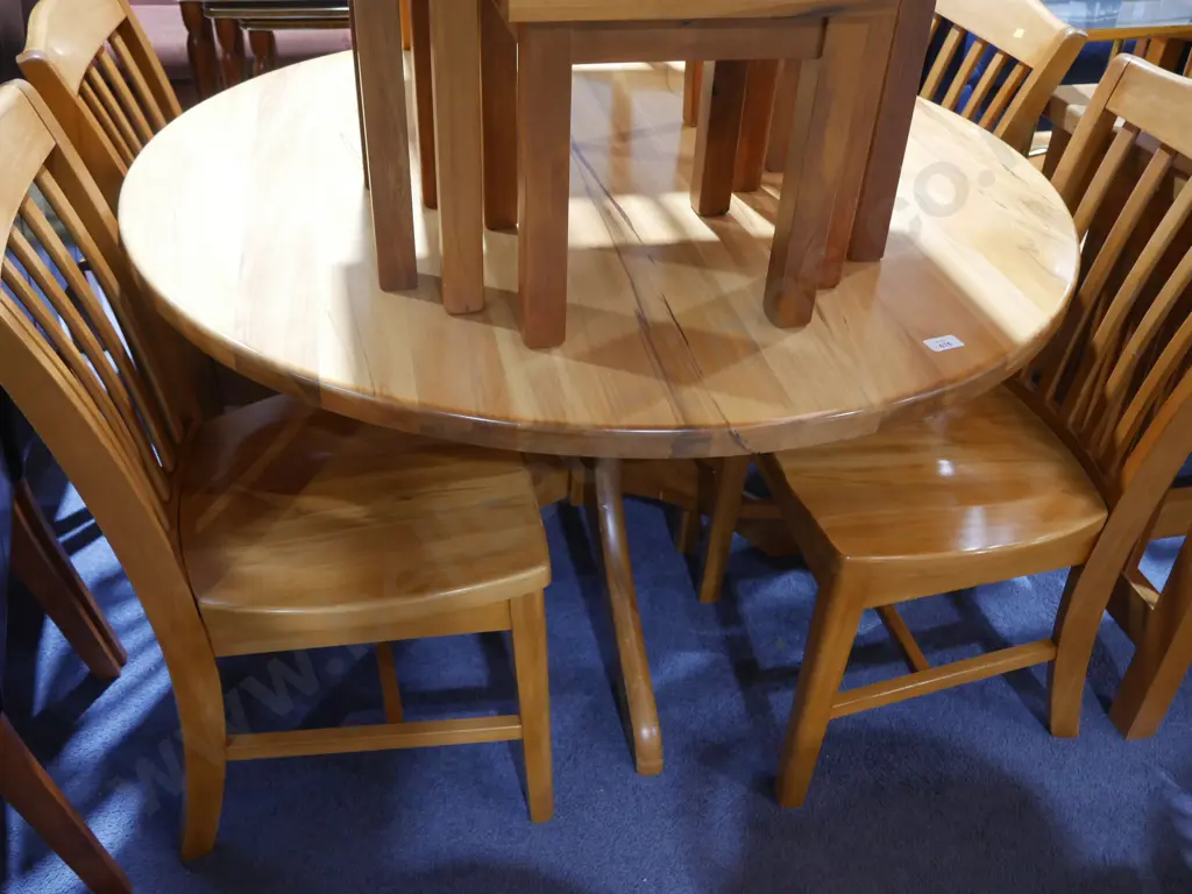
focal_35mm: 32
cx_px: 596
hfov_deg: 56.8
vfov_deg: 44.2
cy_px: 447
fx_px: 1102
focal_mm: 16
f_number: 3.6
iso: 1250
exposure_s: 1/60
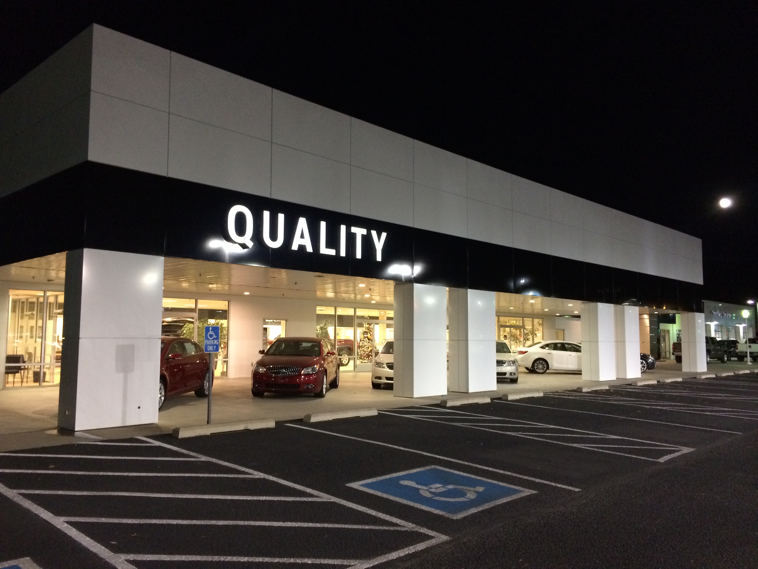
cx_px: 379
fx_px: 657
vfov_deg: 46.8
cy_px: 284
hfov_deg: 60.0
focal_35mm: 30
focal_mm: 4.12
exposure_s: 1/30
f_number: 2.2
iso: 320
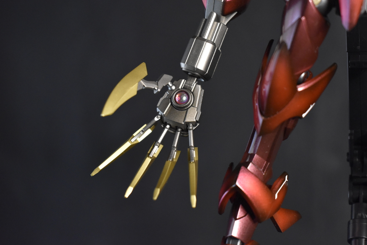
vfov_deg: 21.9
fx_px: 632
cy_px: 120
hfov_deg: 32.4
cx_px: 188
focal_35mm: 62
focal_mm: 40
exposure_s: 1/6
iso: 3200
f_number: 4.8
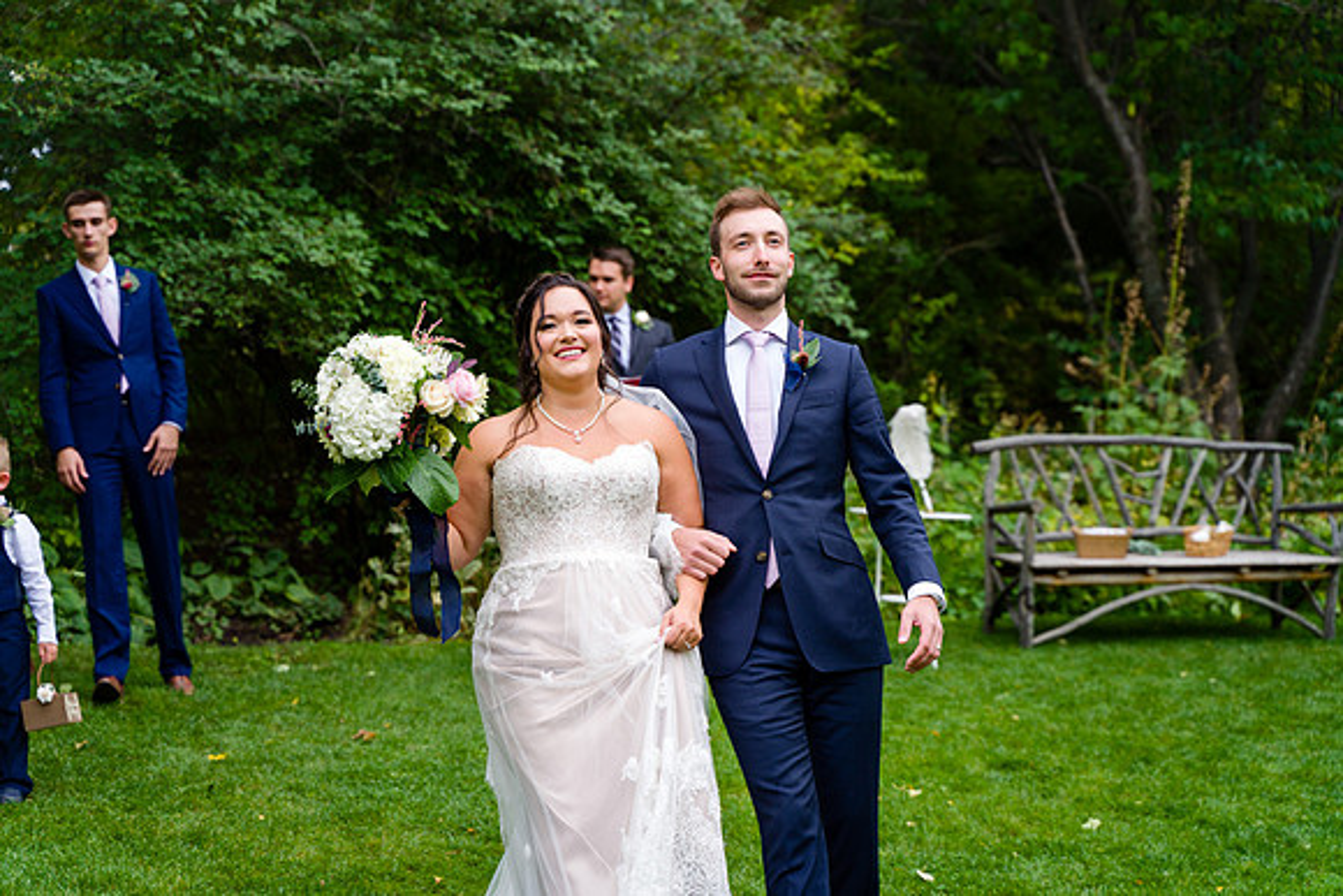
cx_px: 672
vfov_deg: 19.5
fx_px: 2612
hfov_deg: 28.8
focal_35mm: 70
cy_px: 448
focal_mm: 70
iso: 200
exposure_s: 1/125
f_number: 3.5
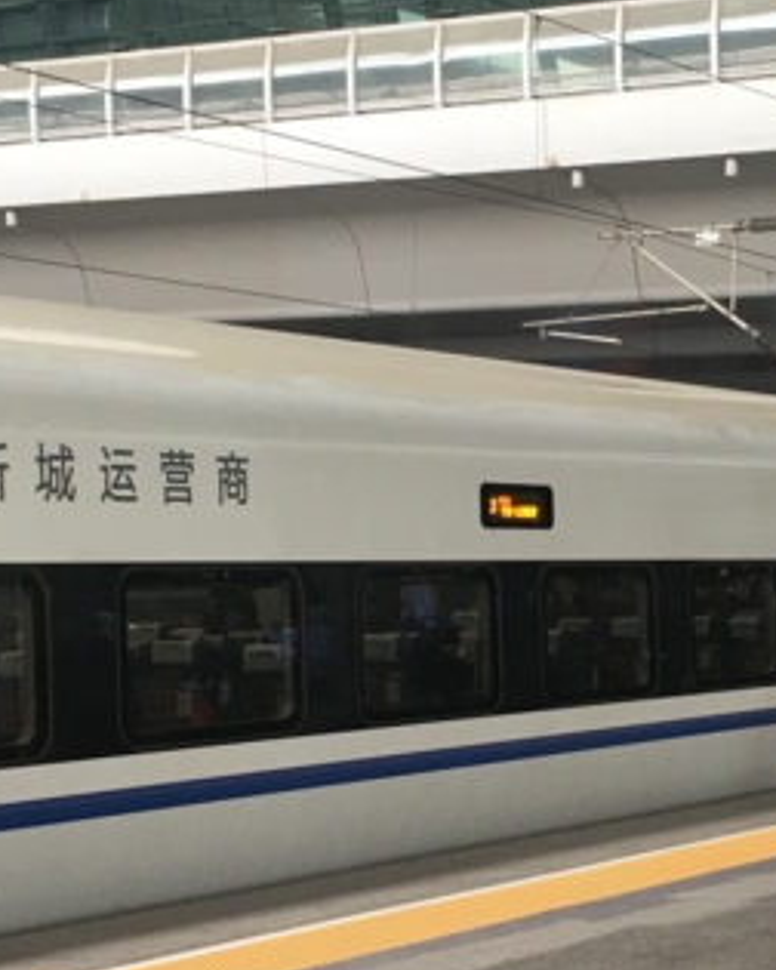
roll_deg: -0.5
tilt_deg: +0.5
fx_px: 2641
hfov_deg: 16.5
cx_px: 671
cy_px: 591
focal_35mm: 92
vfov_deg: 20.8
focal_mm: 4.15
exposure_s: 1/33
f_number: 2.2
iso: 32
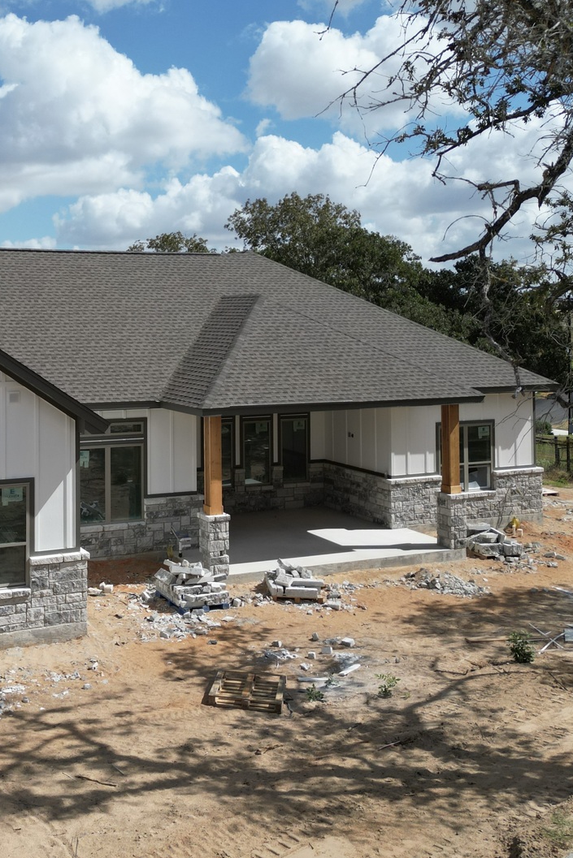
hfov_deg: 37.0
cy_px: 425
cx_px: 85
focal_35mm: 34
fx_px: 811
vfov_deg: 55.8
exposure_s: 1/4000
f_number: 1.7
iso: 130
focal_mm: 6.72
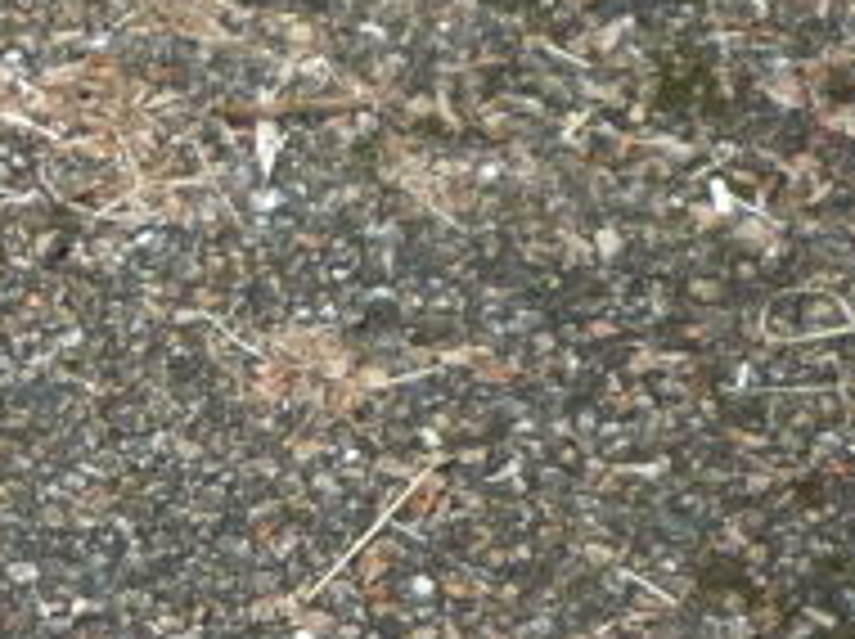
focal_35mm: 158
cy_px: 734
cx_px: -860
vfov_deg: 9.3
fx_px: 3898
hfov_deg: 11.3
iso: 250
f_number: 3.3
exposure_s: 1/30
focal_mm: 5.2
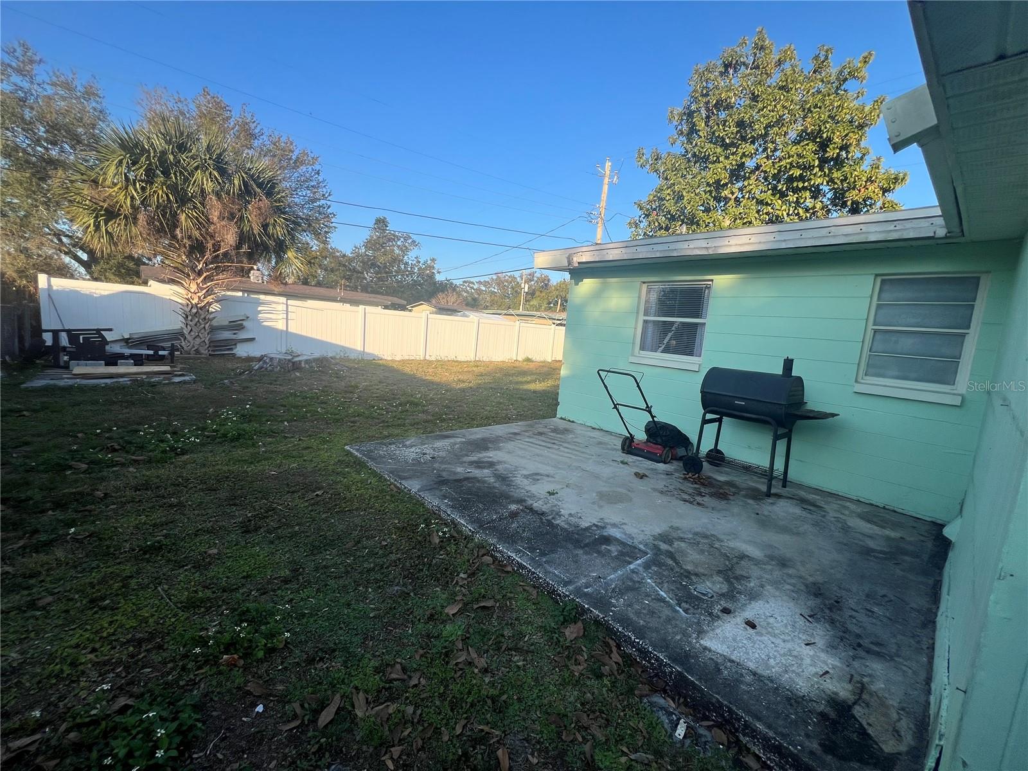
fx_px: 386
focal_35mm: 13
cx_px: 514
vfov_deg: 89.9
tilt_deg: -7.8
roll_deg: -5.0
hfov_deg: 106.2
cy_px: 386
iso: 32
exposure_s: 1/779
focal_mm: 1.57
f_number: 1.8
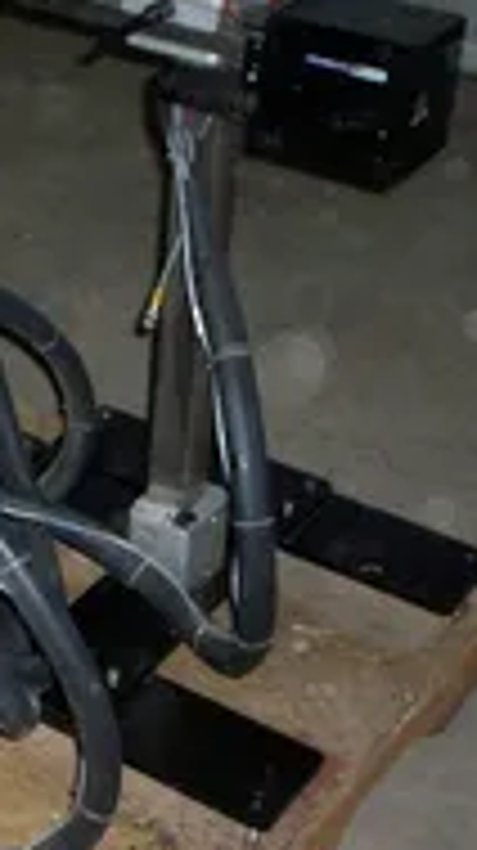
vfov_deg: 25.6
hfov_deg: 14.0
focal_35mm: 83
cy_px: 405
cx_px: -148
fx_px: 1870
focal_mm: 5.9
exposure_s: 1/64
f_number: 4.5
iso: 140
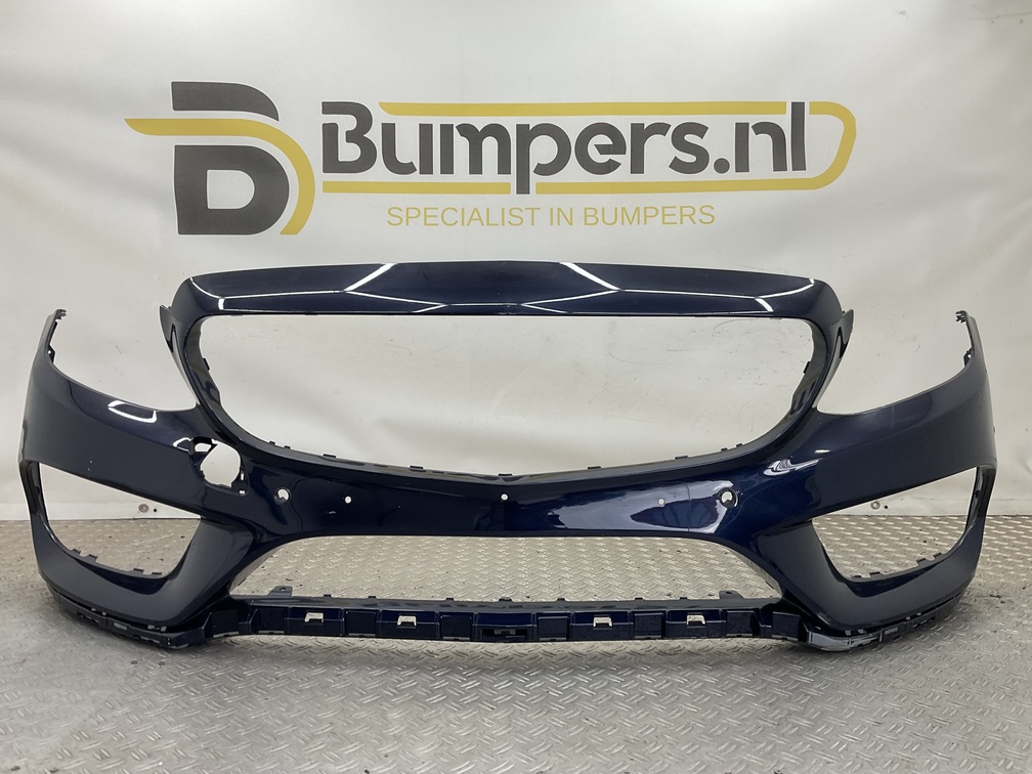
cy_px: 387
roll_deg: -1.7
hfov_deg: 61.7
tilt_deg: -5.8
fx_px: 865
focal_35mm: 29
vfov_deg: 48.2
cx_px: 516
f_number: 1.8
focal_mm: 3
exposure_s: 1/120
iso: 20
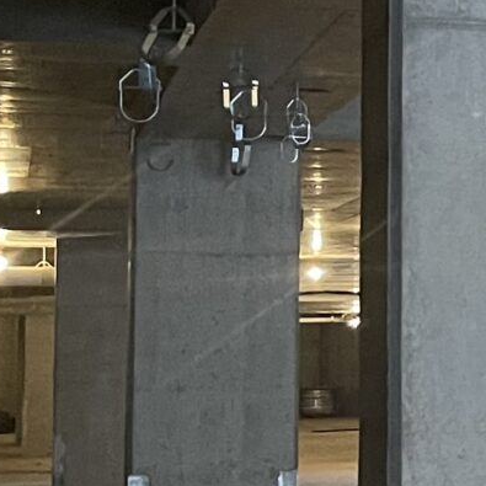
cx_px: 1145
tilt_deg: +3.7
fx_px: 2367
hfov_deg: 10.3
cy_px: 193
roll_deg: +0.8
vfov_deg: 11.7
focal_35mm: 149
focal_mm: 5.1
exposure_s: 1/30
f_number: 1.6
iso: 500
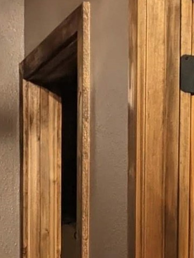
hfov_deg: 12.8
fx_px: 866
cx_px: 73
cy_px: 288
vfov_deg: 16.4
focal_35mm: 116
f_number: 1.8
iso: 278
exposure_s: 1/24
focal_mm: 4.44
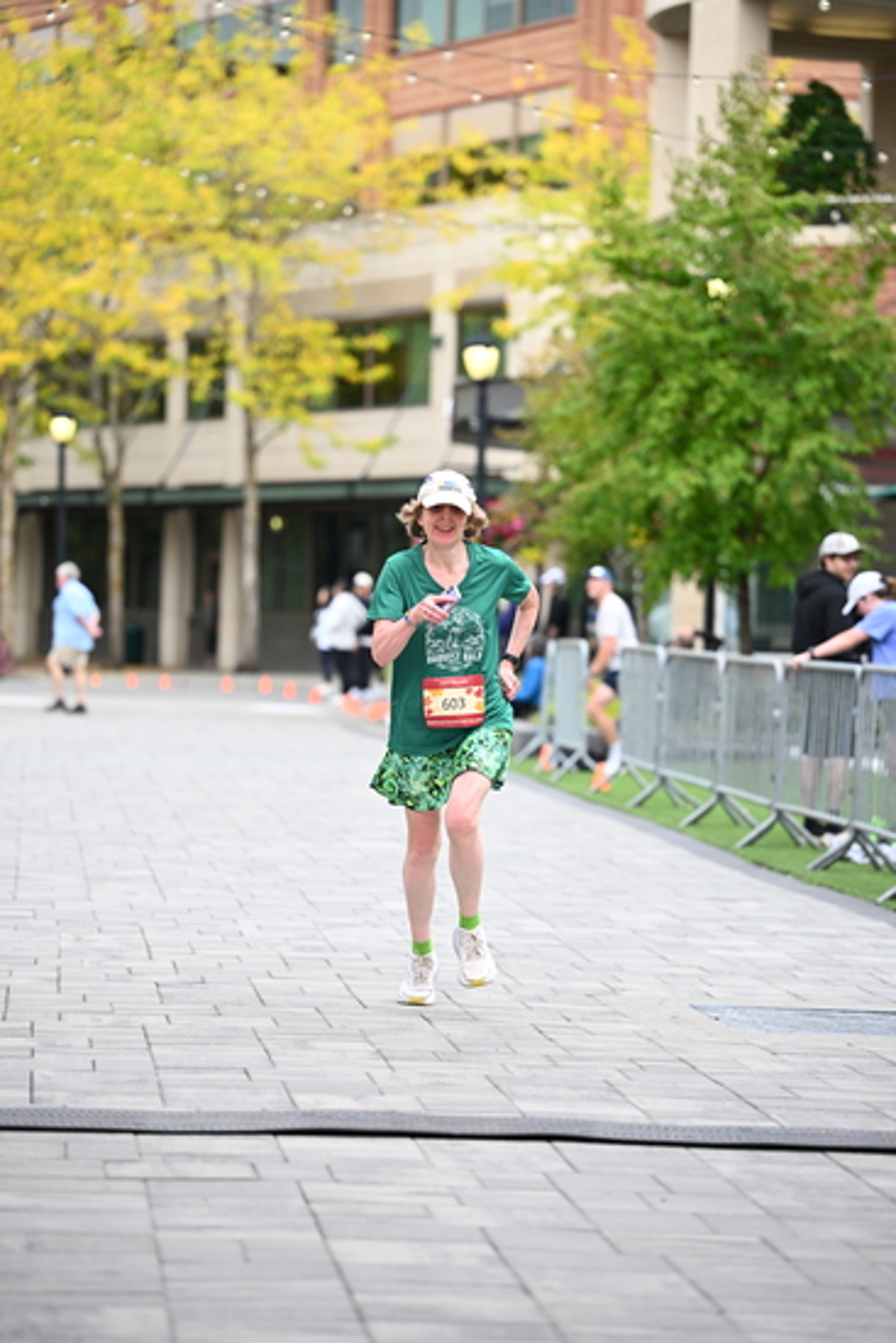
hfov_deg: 11.9
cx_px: 448
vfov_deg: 17.8
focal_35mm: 115
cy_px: 672
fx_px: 4290
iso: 640
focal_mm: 115
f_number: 2.8
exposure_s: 1/1600
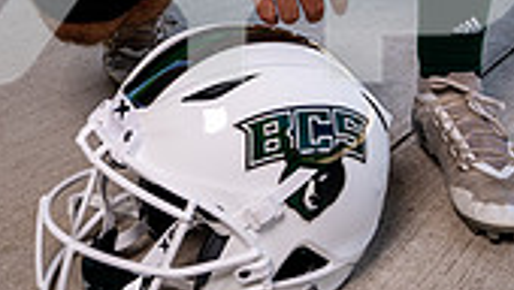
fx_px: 982
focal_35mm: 72
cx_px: 296
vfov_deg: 14.8
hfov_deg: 29.3
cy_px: -221
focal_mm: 26
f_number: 8
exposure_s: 1/125
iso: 100
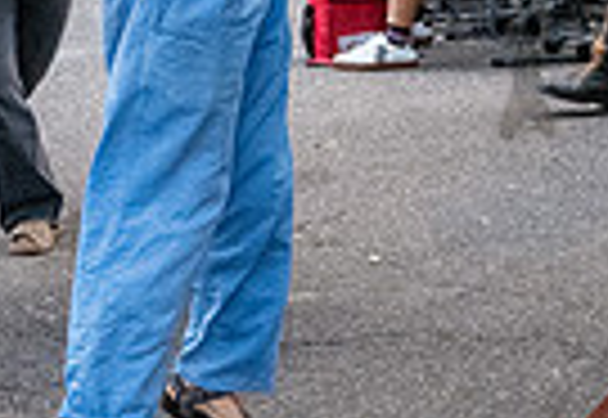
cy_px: -50
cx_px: 315
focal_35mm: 128
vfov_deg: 10.8
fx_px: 2184
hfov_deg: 15.8
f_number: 5
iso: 8000
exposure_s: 1/250
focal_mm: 26
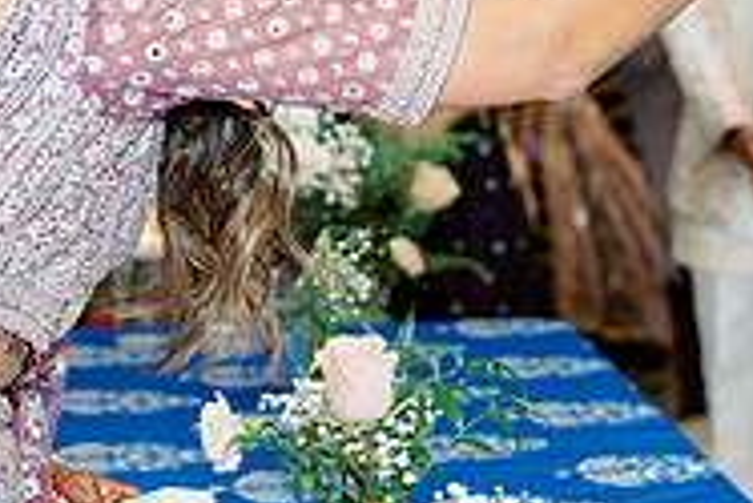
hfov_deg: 15.2
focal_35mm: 134
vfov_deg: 10.2
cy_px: 167
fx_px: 2805
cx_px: 584
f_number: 2.8
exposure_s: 1/250
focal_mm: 42
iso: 500
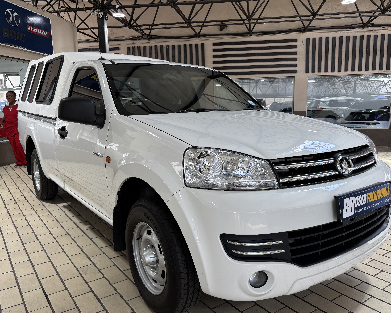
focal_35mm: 28
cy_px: 161
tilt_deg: -9.8
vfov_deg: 51.5
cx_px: 207
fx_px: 324
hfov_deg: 62.2
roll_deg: +1.0
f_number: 1.6
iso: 40
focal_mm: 5.96
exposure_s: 1/100
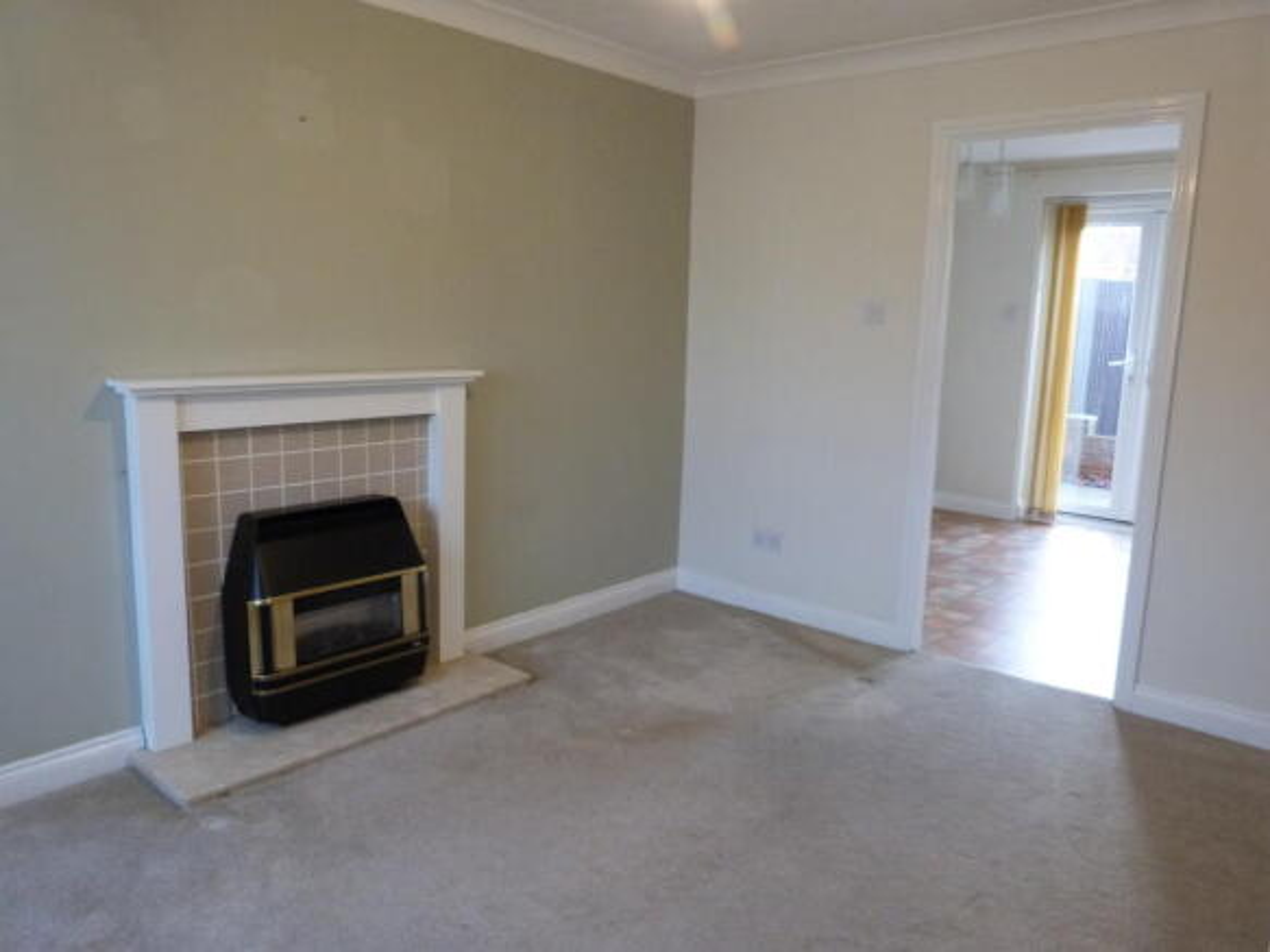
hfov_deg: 69.4
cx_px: 635
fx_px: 917
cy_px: 476
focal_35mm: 25
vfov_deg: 54.9
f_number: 2.8
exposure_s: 1/30
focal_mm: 4.5
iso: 400
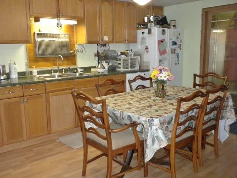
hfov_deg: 50.1
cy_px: 89
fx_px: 253
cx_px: 118
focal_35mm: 37
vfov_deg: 38.7
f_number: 3.5
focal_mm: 6.6
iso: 400
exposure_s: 1/30
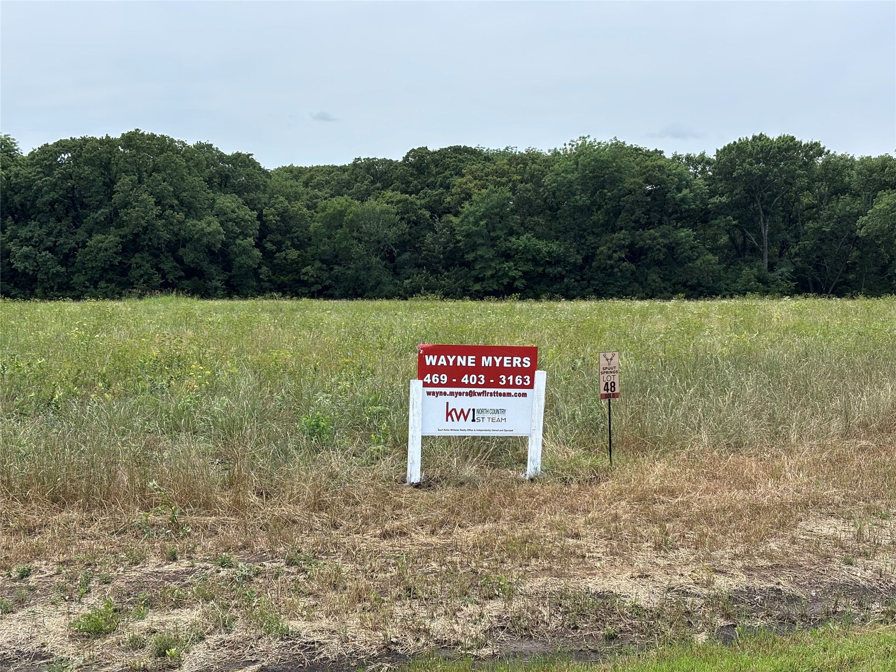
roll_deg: -1.2
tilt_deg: -3.7
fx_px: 1346
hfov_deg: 36.8
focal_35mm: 52
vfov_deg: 28.0
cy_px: 336
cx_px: 448
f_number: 1.6
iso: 40
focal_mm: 5.96
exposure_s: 1/2193
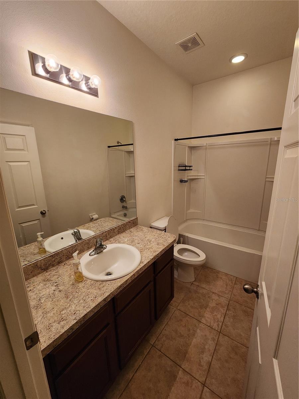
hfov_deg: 89.9
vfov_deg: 106.2
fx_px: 150
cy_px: 200
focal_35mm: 13
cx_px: 150
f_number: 2.2
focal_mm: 2.2
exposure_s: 1/60
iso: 320
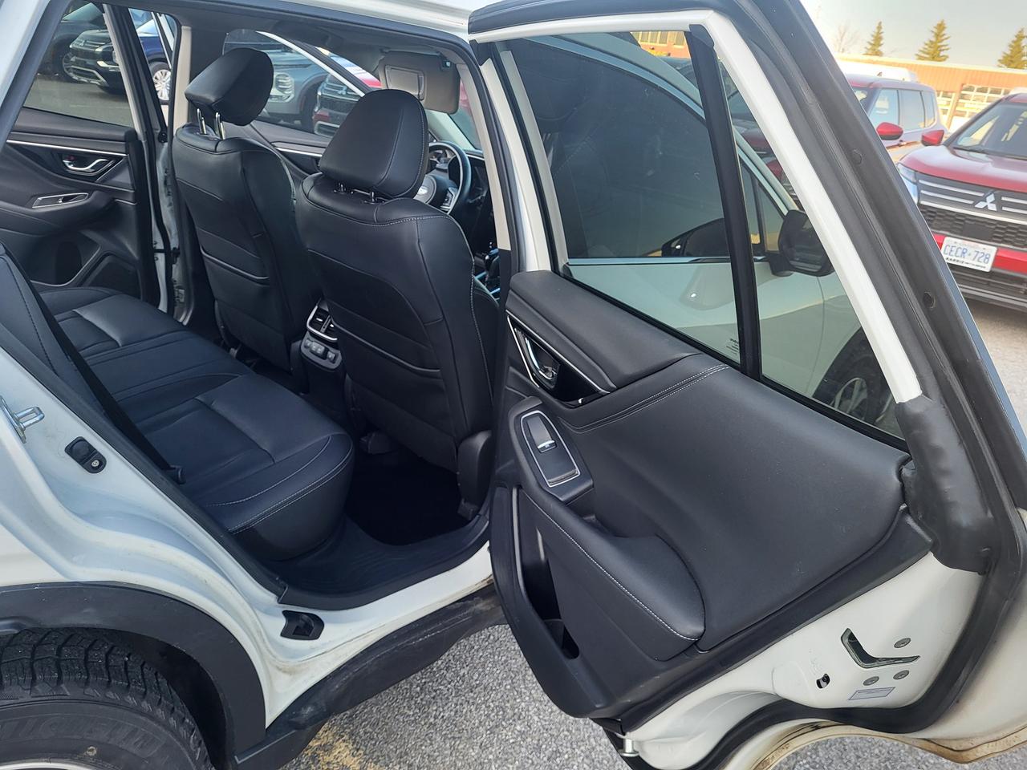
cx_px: 514
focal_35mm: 26
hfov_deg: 67.3
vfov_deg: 53.1
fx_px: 771
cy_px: 385
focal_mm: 5.4
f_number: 1.8
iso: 64
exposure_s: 1/120
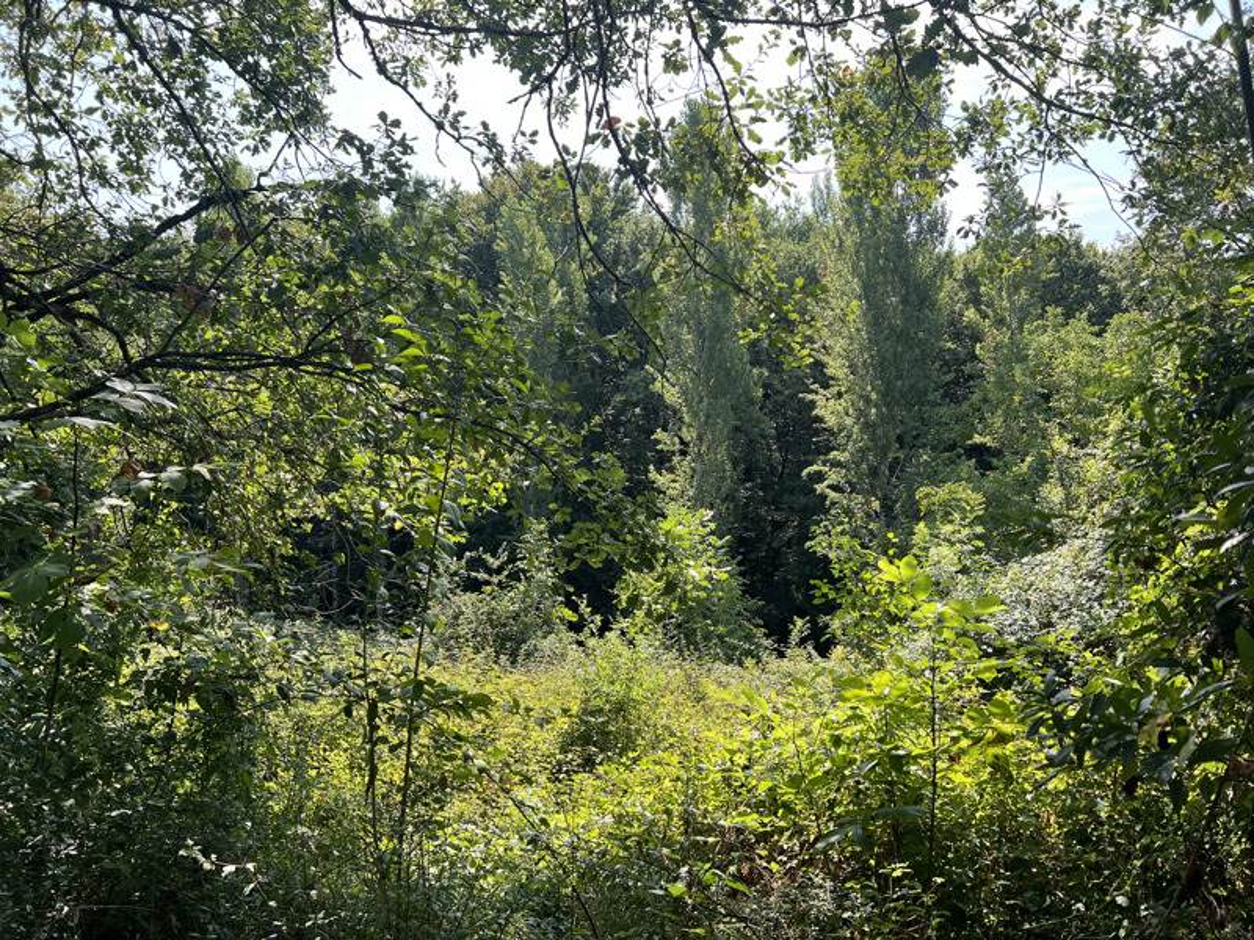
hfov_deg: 67.3
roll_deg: -0.3
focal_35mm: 26
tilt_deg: -1.6
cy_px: 470
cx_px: 627
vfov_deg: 53.1
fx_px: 942
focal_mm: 5.7
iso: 50
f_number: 1.5
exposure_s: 1/991
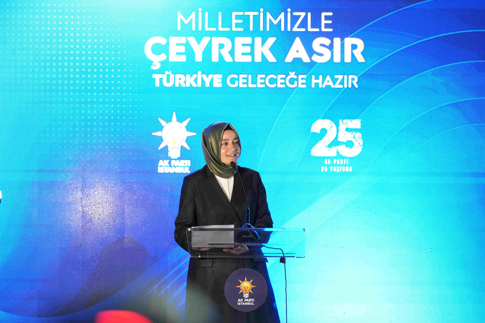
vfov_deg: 7.8
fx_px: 2371
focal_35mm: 176
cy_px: 162
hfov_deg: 11.7
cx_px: 242
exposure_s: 1/200
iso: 4000
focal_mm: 176
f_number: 2.8
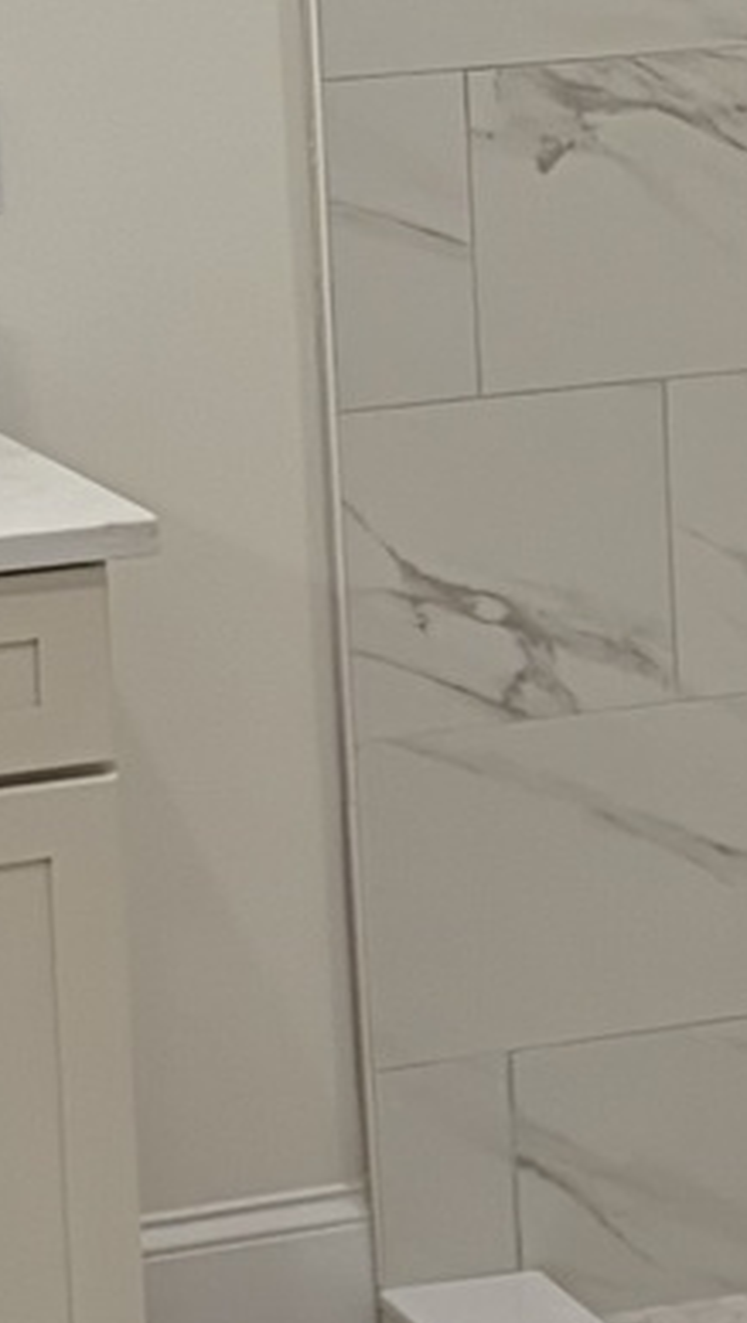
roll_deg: +3.0
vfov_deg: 12.7
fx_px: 5900
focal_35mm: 168
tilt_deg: -6.1
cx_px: 904
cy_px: 65
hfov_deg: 7.2
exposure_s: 1/225
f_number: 1.6
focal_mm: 5.96
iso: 100
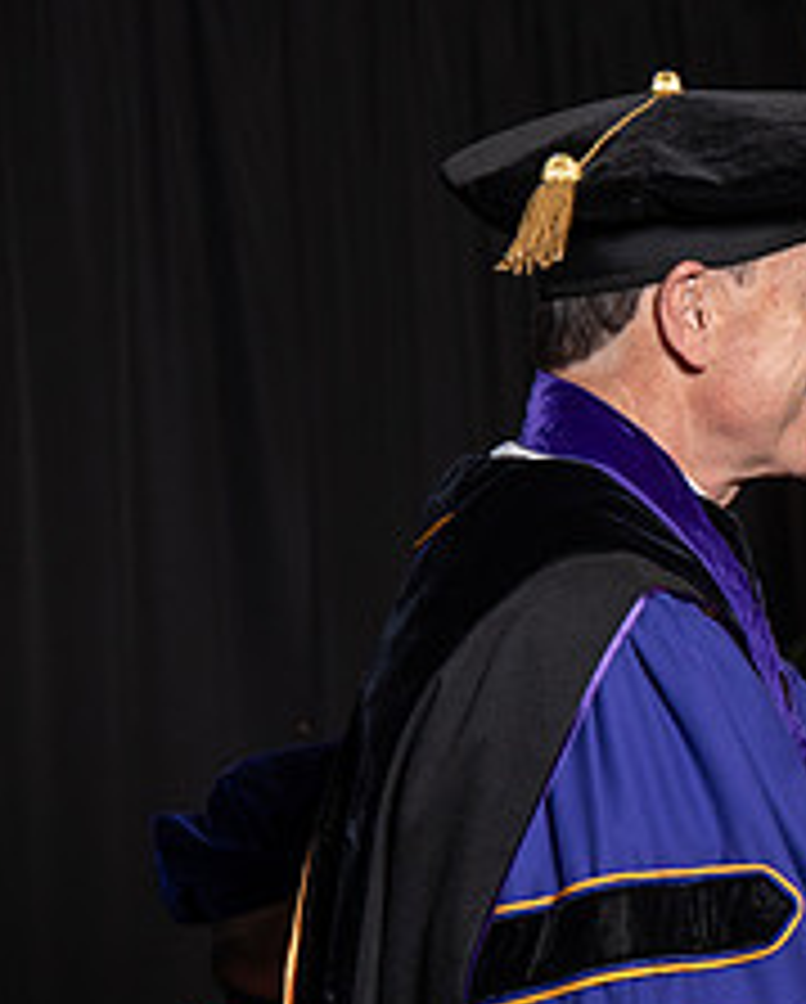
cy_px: 678
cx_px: 1193
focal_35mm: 200
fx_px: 5951
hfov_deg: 7.6
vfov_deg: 9.6
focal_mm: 82
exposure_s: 1/200
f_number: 5
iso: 1000
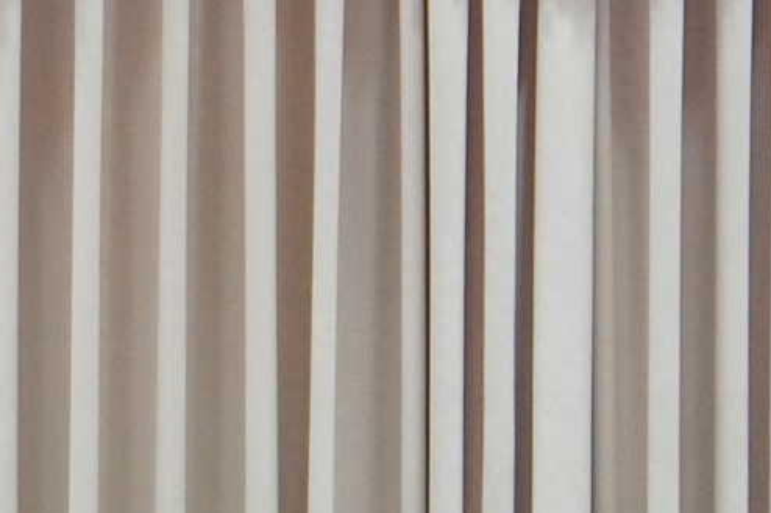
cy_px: 688
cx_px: 300
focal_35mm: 419
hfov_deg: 4.9
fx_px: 8971
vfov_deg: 3.3
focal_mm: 69
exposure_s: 1/125
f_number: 4
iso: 2000
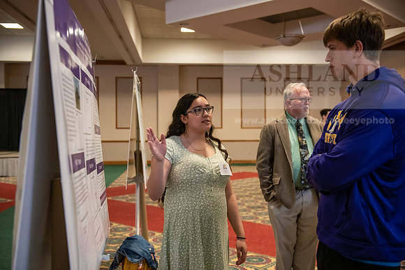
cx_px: 202
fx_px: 450
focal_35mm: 40
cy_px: 135
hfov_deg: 48.4
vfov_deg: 33.4
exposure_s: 1/200
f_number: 3.2
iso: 2000
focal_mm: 40
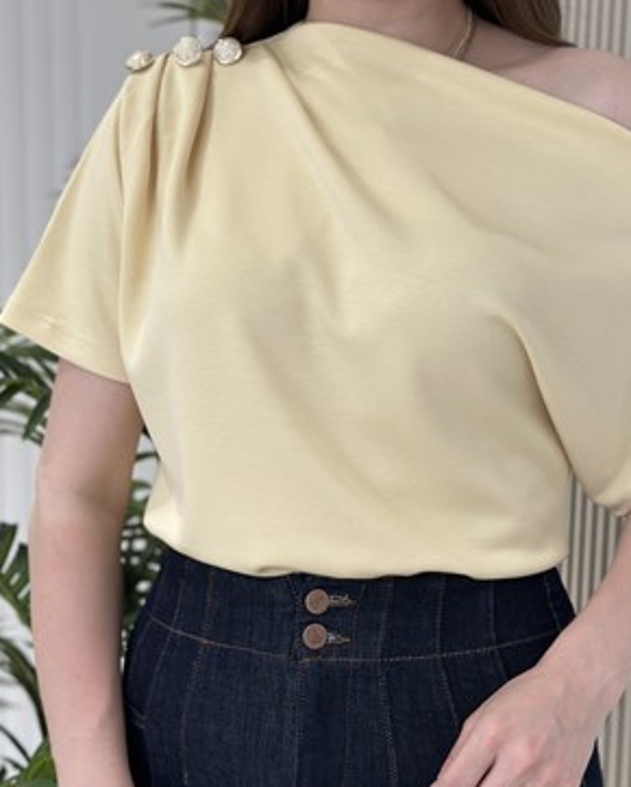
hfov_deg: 22.2
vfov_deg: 27.5
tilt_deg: -8.2
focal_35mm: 69
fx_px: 1609
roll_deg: -2.0
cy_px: 455
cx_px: 379
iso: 80
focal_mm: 6.86
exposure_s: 1/240
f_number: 1.78
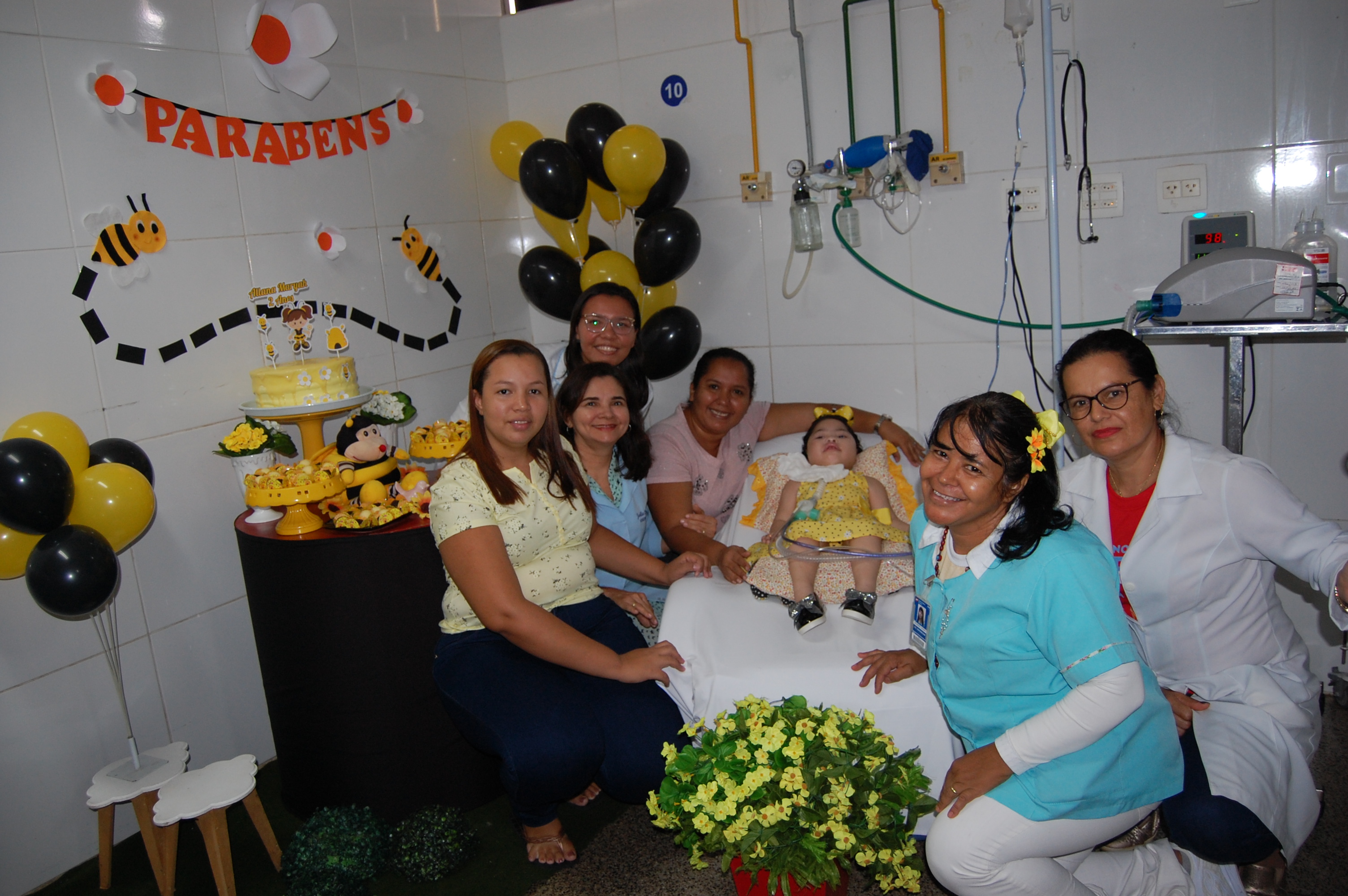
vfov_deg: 47.8
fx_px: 1010
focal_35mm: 27
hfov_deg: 67.4
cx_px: 674
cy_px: 448
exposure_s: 1/60
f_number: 3.5
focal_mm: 18
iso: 400
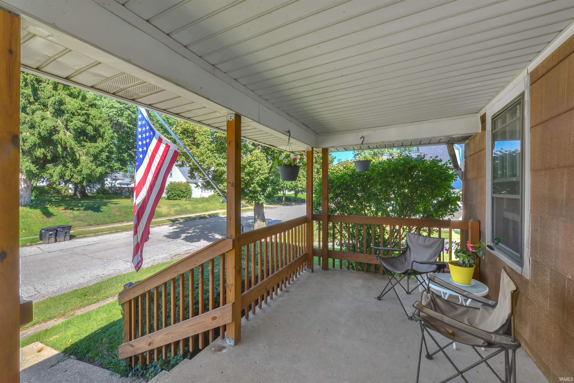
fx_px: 223
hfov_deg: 104.2
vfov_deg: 81.2
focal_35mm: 14
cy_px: 192
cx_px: 287
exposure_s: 1/100
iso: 400
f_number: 22
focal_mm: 14
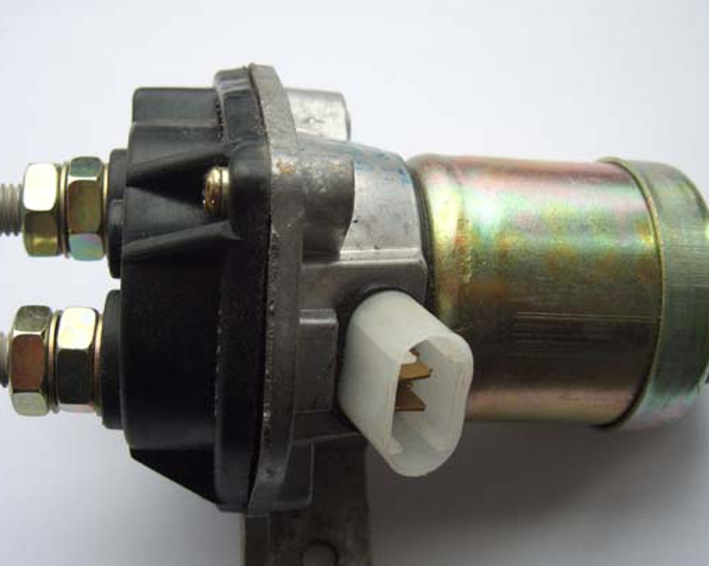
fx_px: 1007
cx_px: 361
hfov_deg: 38.8
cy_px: 307
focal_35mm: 48
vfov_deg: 31.4
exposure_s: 1/100
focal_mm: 8
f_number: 2.8
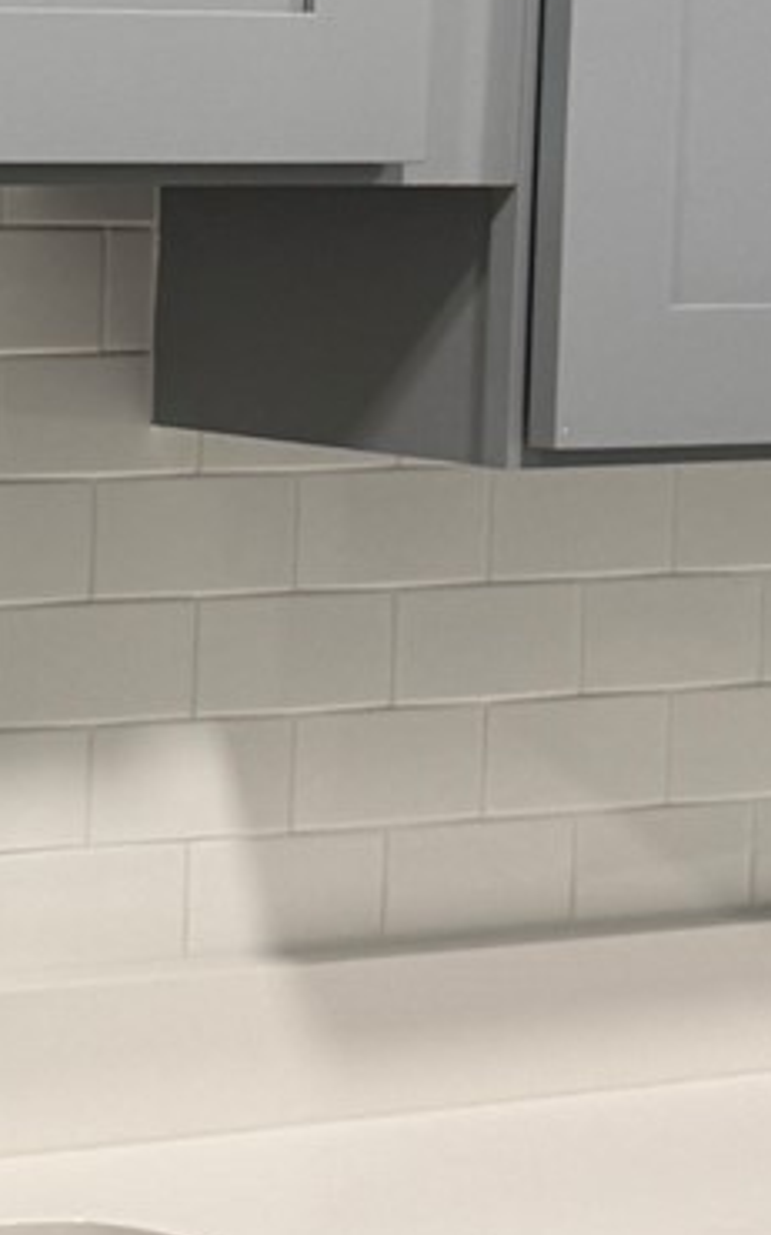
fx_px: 3701
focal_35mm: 110
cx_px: -811
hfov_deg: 10.8
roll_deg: -1.1
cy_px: 454
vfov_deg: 18.9
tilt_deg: -3.3
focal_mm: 6.76
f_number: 1.78
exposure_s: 1/120
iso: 160
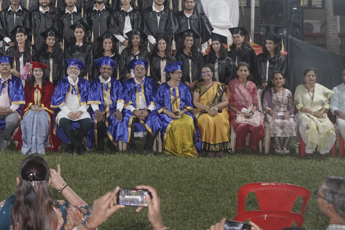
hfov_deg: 29.3
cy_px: -23
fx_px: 642
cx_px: 61
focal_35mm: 67
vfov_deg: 19.5
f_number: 3.5
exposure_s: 1/200
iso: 1250
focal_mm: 30
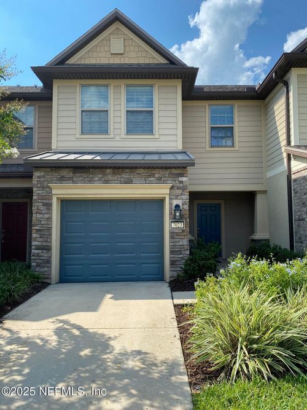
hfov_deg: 53.0
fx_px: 308
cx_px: 154
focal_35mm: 26
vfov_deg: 67.3
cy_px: 205
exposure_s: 1/1838
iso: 32
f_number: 1.8
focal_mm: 4.25
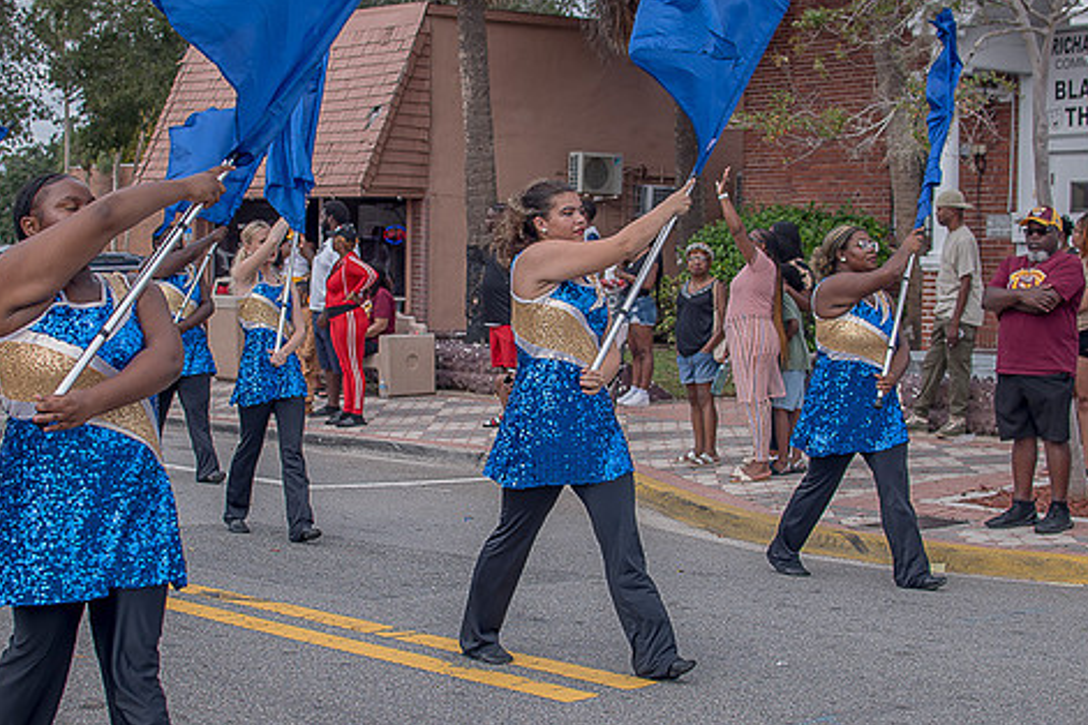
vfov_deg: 21.2
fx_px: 1934
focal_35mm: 64
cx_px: 476
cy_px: 359
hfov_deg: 31.4
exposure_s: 1/500
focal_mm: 35
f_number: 4
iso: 100
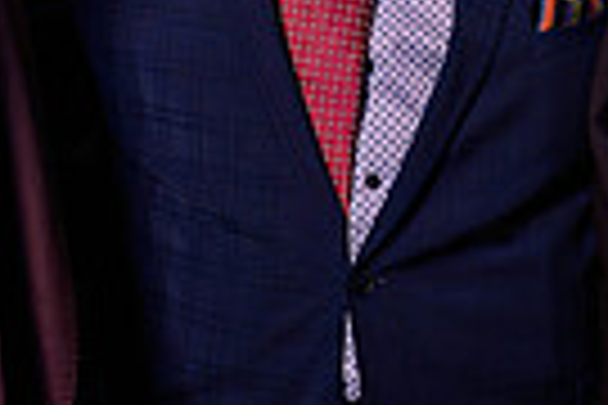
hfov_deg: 13.1
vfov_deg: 8.8
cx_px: 425
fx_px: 2634
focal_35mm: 156
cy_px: 70
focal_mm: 33
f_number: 3.5
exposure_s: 1/60
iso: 800
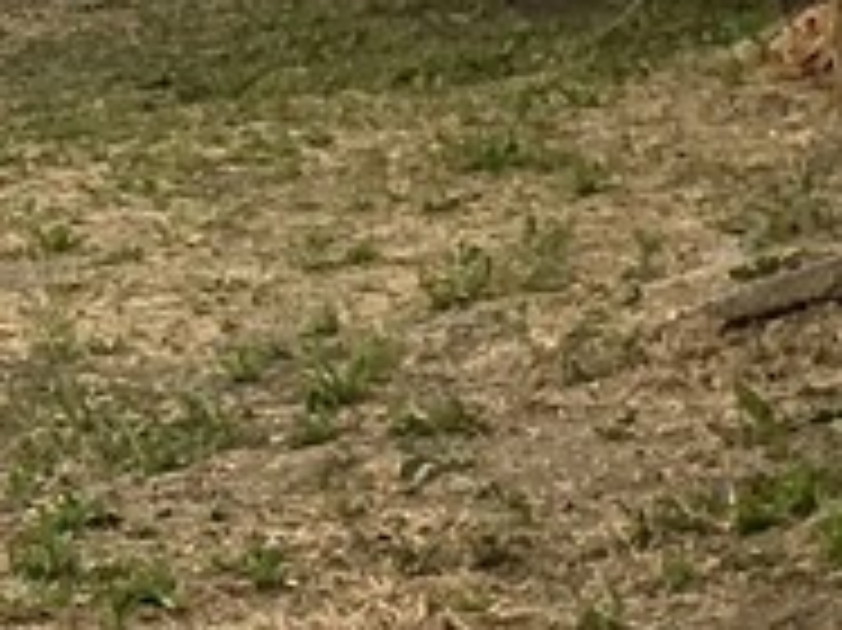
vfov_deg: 9.3
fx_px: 3865
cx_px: -1373
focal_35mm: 159
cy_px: 320
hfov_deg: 10.3
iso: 25
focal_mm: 3
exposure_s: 1/262
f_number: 1.8
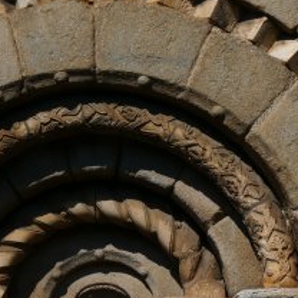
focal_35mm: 337
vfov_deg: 5.2
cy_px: 330
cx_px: 99
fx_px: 3282
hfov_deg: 5.2
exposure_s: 1/1600
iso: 125
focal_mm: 49.07
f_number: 7.1
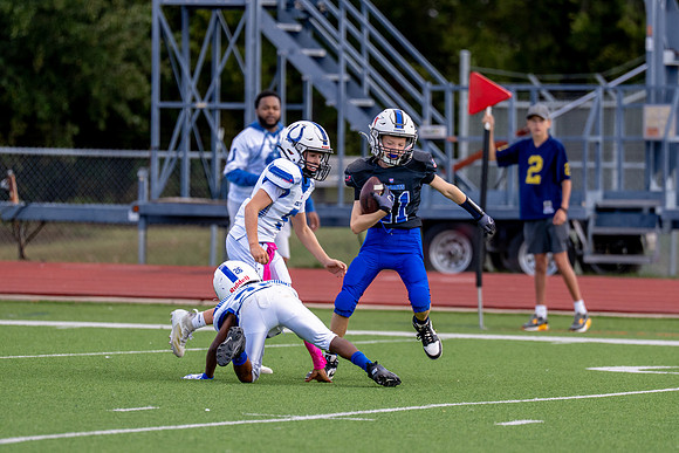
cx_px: 407
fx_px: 7441
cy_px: 264
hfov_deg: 5.2
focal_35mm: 394
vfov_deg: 3.5
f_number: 2.8
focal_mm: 200
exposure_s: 1/2500
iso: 320
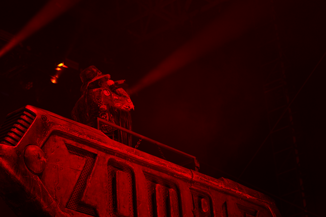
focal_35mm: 105
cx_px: 163
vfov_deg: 13.0
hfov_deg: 19.5
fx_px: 951
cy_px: 108
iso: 800
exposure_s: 1/125
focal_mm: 105
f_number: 4
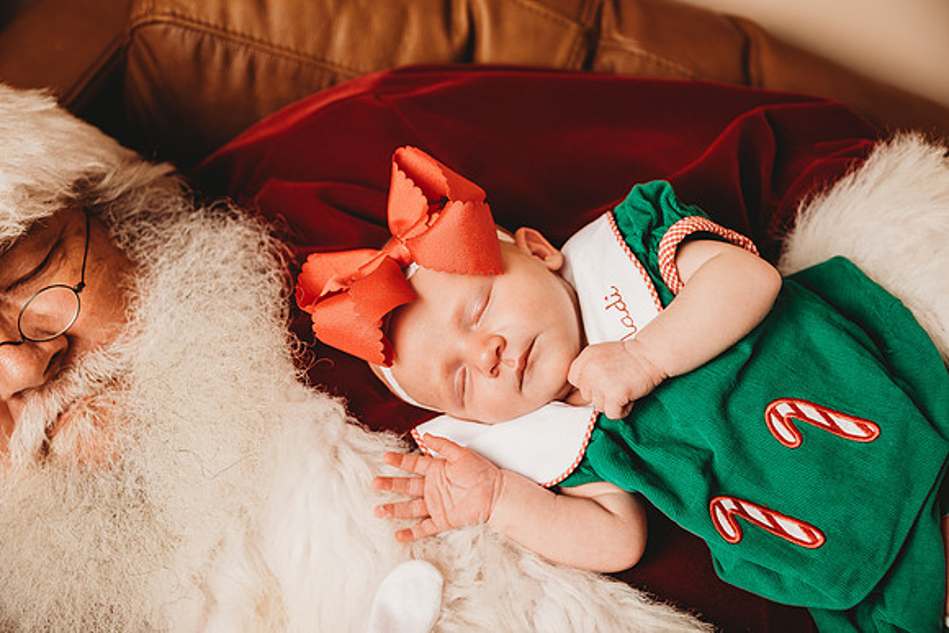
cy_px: 316
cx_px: 474
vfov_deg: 28.1
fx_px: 1266
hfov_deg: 41.1
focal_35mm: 48
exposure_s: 1/160
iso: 100
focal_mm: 48
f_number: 4
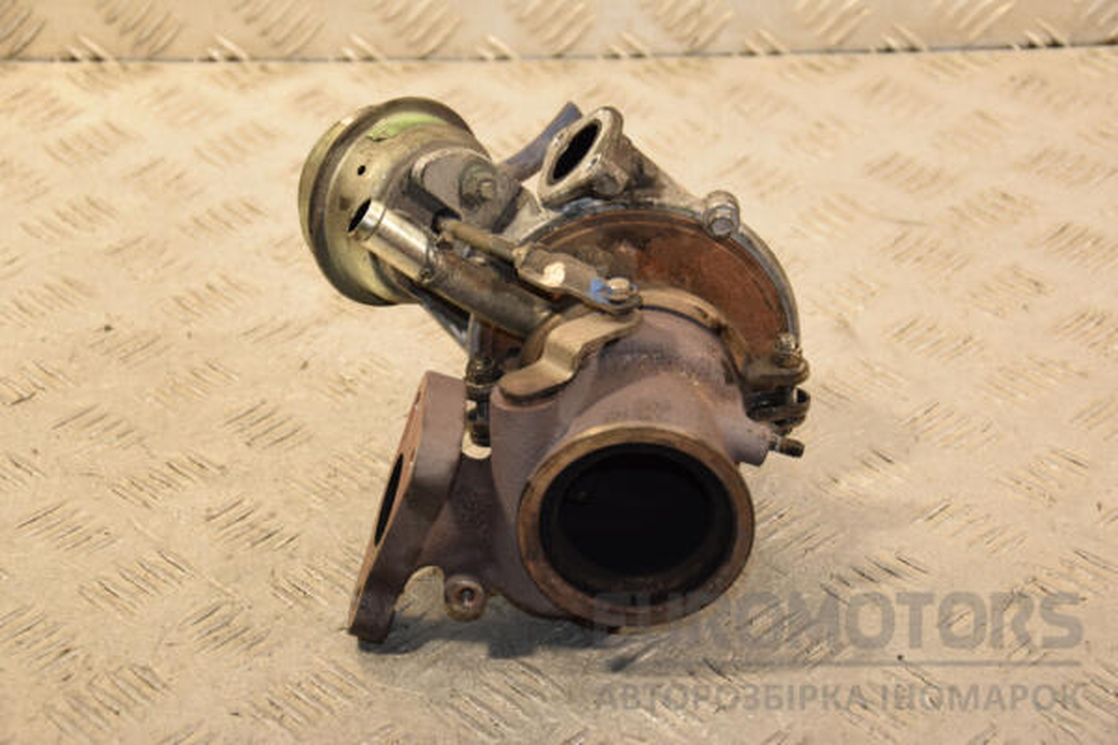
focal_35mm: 93
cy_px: 372
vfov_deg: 14.7
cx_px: 559
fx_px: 2888
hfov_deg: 21.9
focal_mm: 62
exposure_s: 1/200
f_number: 5.3
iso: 800
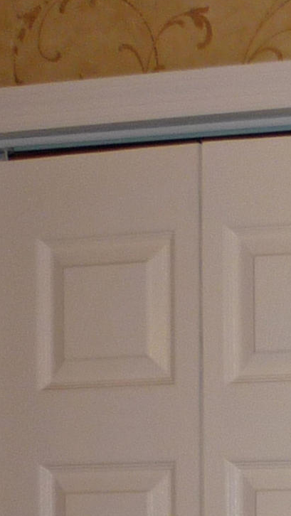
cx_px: 697
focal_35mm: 144
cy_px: 743
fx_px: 1973
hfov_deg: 7.8
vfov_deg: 14.1
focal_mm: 5.2
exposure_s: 1/30
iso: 100
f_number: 3.3
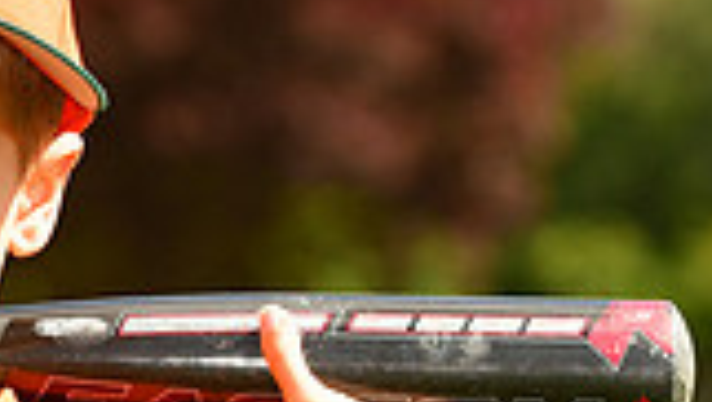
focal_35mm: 623
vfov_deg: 2.0
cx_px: -119
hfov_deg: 3.5
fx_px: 11776
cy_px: 466
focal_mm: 110
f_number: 5
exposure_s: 1/800
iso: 200
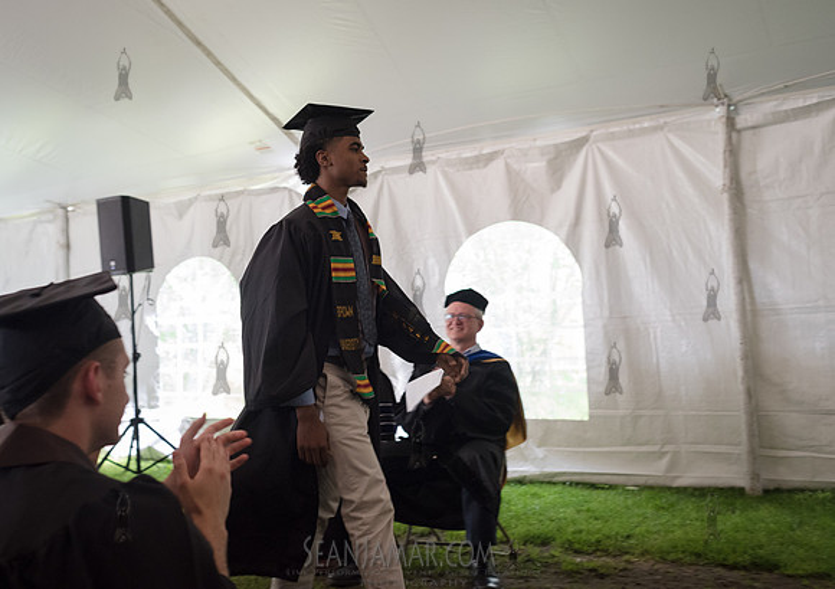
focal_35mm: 40
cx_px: 351
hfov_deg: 47.7
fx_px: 941
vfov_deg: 34.7
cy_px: 266
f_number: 4.5
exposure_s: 1/160
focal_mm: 35
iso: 2000
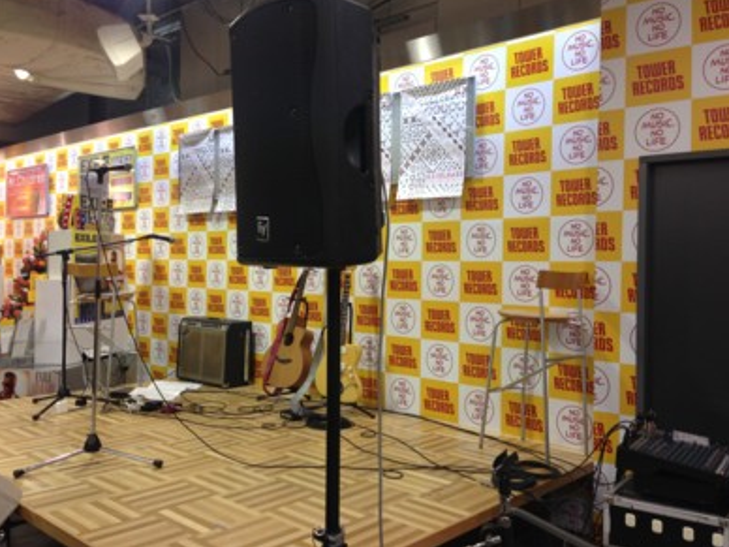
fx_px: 716
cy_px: 269
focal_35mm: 34
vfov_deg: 41.8
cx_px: 368
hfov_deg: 54.0
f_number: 2.4
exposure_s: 1/40
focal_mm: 4.13
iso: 50
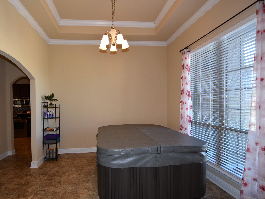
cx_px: 112
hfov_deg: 90.3
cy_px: 103
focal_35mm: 17
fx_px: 130
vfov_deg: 74.7
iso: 360
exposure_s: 1/60
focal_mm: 10
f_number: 4
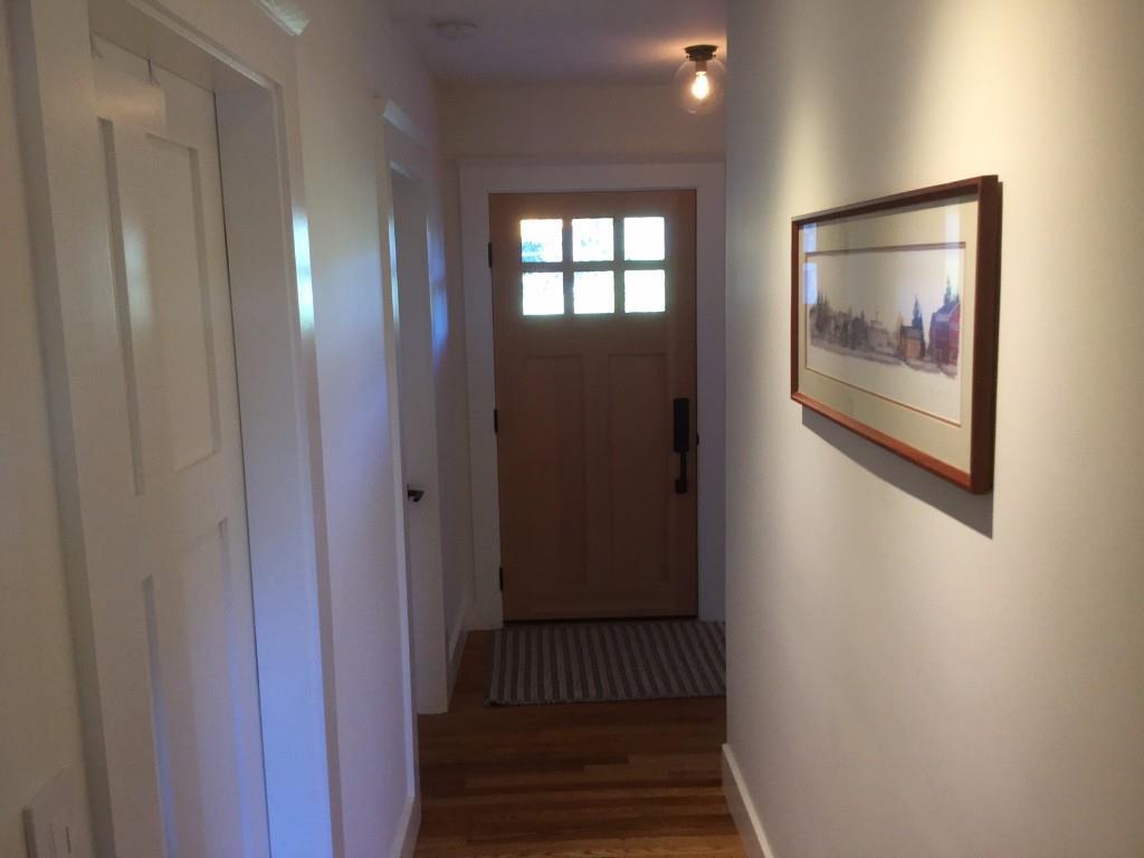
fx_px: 1024
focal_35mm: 31
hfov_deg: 58.4
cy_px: 429
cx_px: 572
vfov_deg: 45.4
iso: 100
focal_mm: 3.3
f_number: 2.4
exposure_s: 1/30
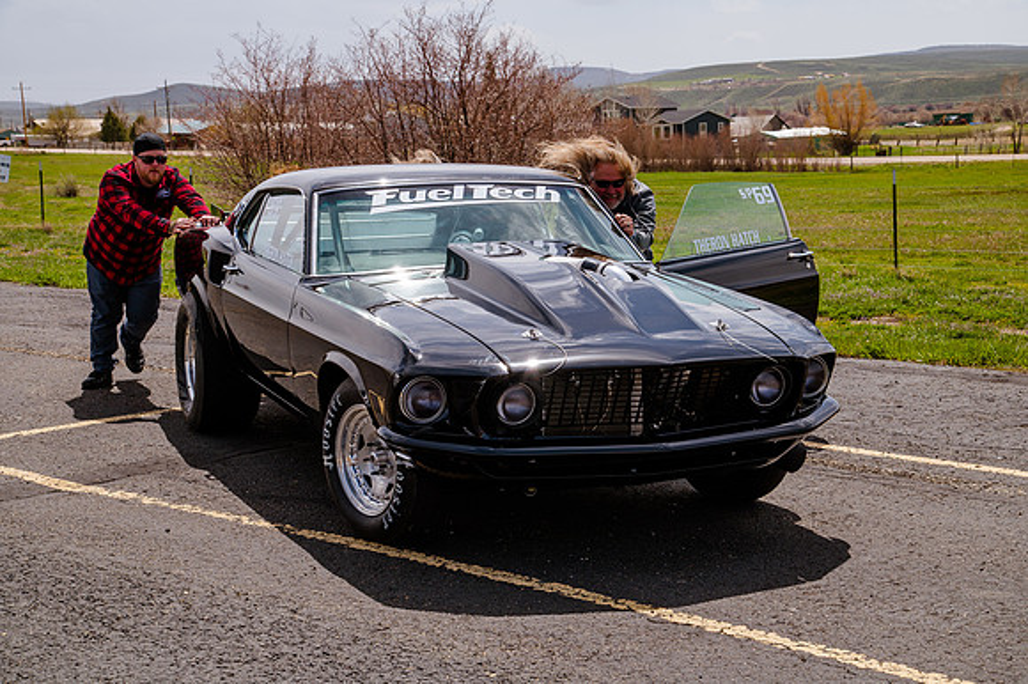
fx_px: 1769
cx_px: 514
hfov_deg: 32.4
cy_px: 342
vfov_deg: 21.9
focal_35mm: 62
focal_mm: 62
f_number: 11
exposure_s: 1/320
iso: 200
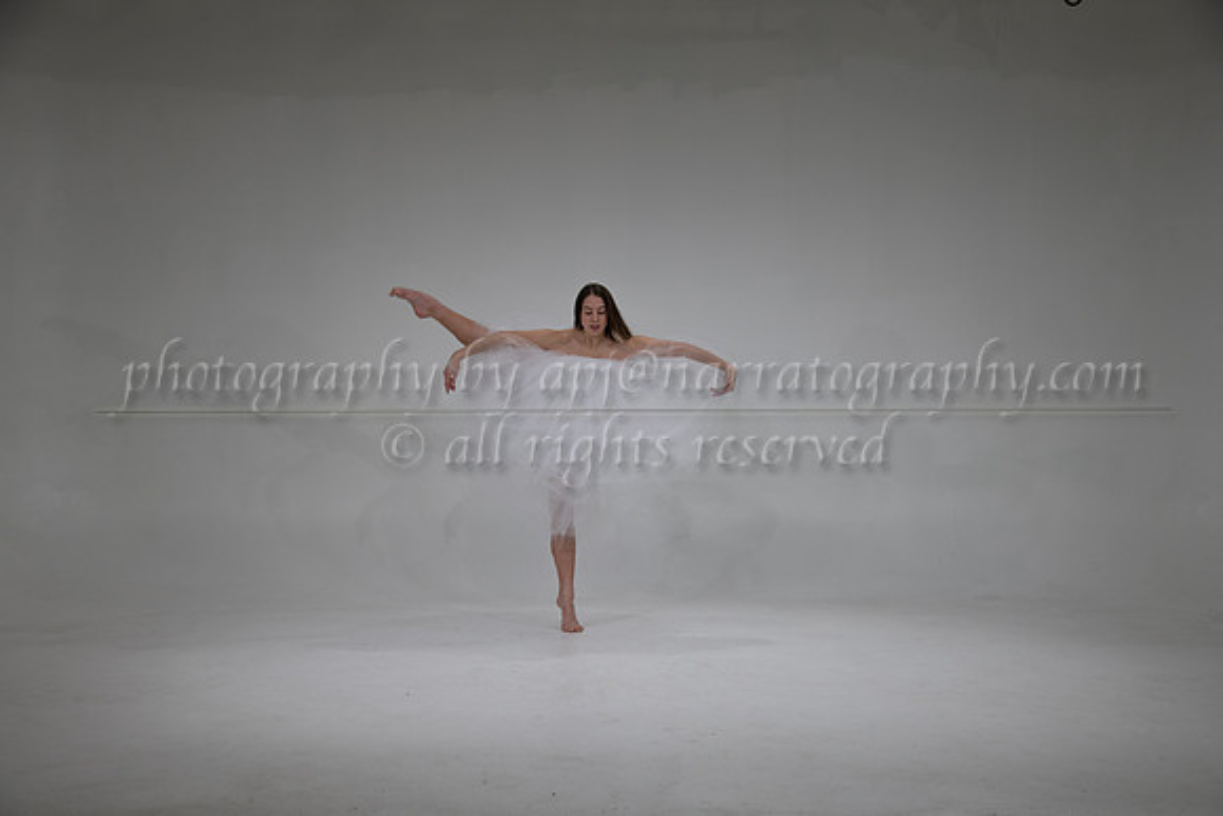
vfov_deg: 28.1
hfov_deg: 41.1
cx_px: 612
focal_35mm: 48
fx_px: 1631
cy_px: 408
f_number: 5.6
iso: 400
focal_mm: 48
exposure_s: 1/500
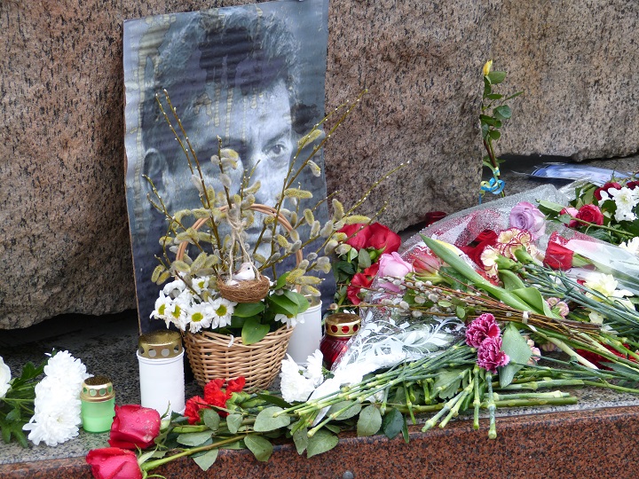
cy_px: 240
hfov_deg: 25.0
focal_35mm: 78
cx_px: 320
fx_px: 1440
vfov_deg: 18.9
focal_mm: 14.1
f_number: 3.3
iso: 100
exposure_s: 1/60
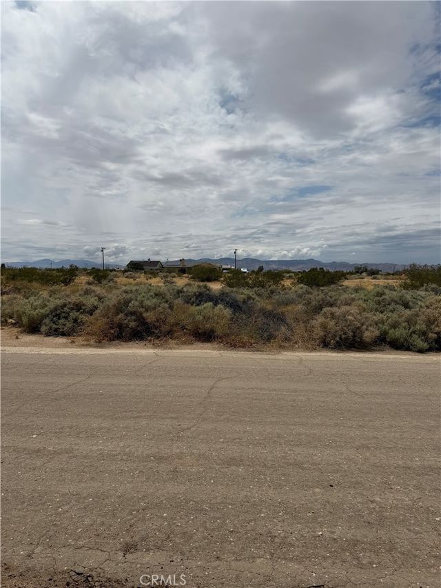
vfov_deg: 71.6
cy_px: 294
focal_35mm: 24
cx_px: 220
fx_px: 408
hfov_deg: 56.8
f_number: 1.78
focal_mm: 6.76
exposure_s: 1/17544
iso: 80
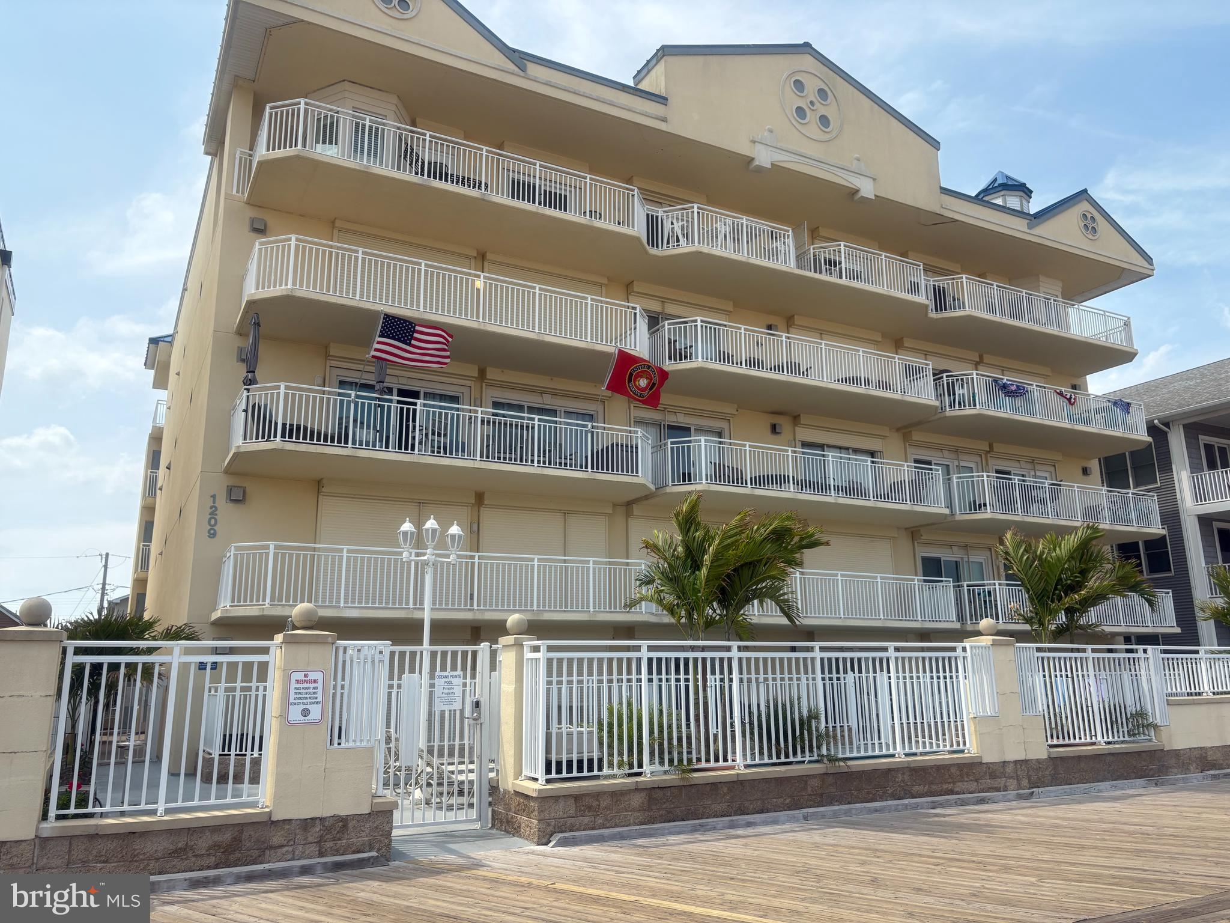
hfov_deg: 67.3
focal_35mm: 26
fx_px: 924
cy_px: 462
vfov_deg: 53.1
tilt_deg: +12.9
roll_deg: +0.9
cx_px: 615
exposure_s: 1/2639
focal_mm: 5.96
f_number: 1.6
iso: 50
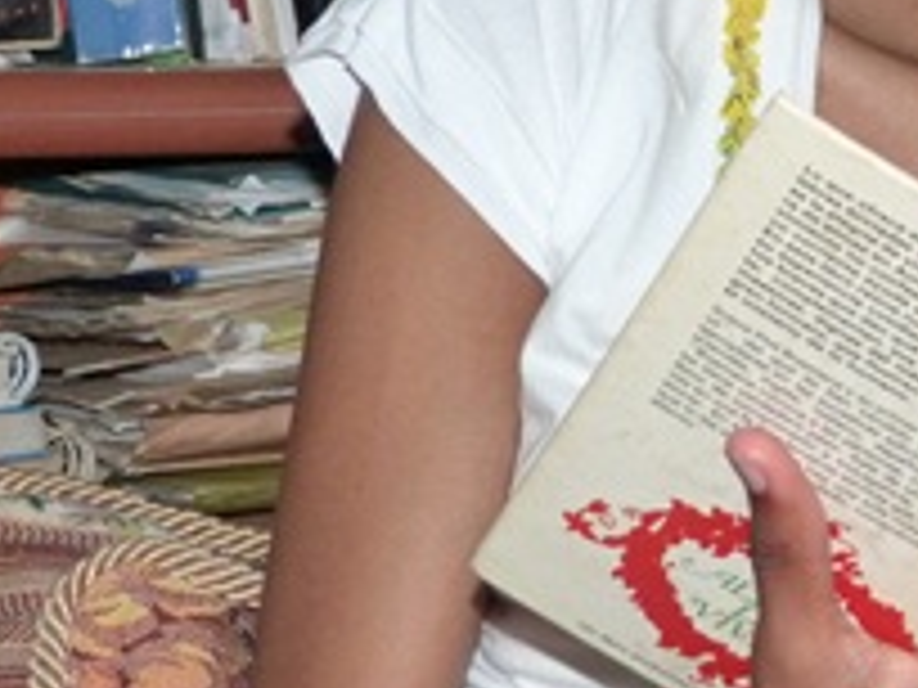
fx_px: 5224
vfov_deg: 7.5
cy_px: -36
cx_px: 1143
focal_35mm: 197
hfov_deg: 9.9
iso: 400
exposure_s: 1/80
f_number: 3.3
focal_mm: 13.2
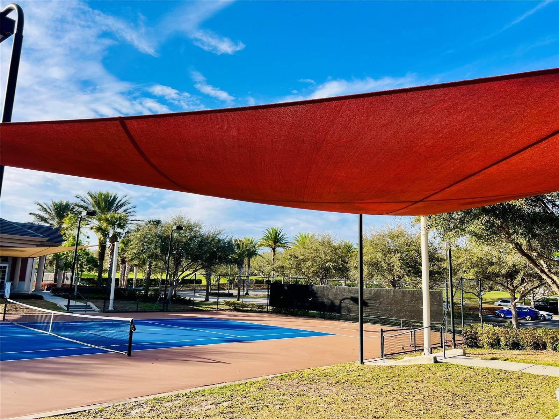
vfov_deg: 53.1
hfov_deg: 67.3
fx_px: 420
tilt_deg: +11.1
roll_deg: -3.0
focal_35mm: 26
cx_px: 280
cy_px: 210
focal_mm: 5.7
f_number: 1.5
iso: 50
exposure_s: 1/1972
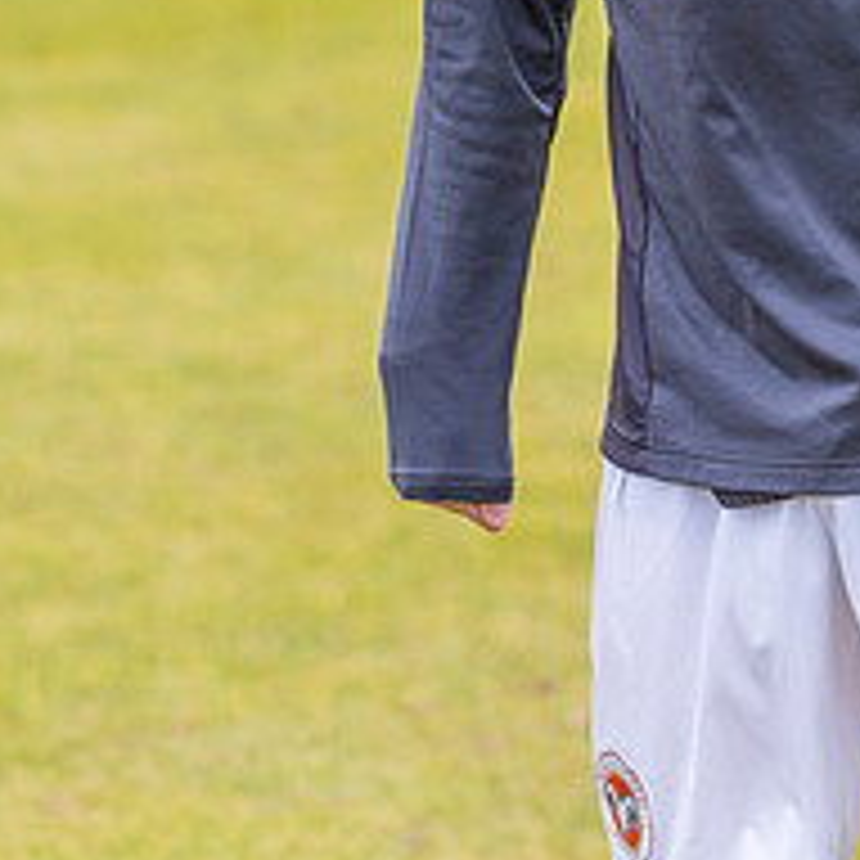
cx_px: 839
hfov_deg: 4.3
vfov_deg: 4.3
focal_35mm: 406
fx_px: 11412
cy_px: -135
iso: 800
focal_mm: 135
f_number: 4
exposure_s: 1/2000
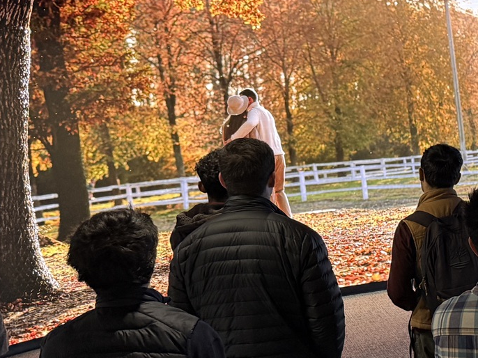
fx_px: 1063
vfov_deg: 19.1
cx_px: 656
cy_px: 208
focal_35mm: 77
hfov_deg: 22.2
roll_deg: +4.2
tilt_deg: -7.2
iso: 250
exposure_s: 1/59
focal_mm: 6.76
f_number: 1.78
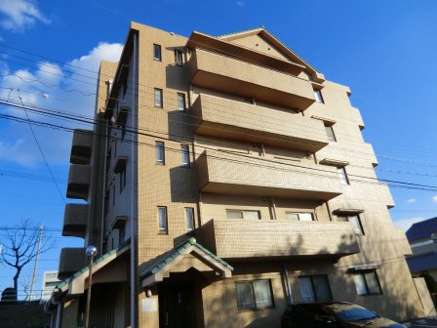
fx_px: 303
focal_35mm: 24
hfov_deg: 71.6
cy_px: 164
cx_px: 218
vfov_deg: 56.8
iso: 64
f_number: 3.2
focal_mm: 4.3
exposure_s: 1/800
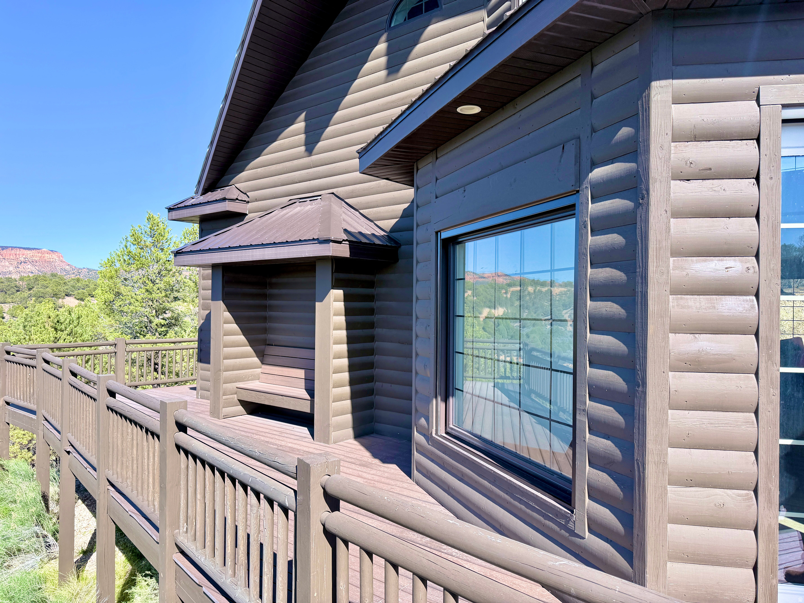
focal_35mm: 24
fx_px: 557
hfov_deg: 71.6
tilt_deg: +0.4
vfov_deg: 56.8
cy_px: 302
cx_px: 402
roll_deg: -0.4
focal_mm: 6.76
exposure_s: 1/1949
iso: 80
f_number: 1.78
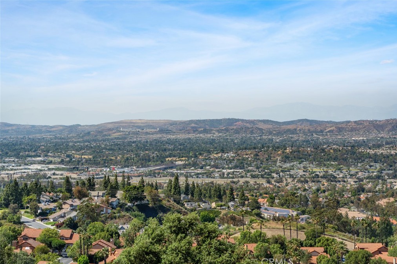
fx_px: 783
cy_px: 134
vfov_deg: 19.2
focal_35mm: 71
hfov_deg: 28.5
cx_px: 201
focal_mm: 70
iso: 100
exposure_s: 1/400
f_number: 8
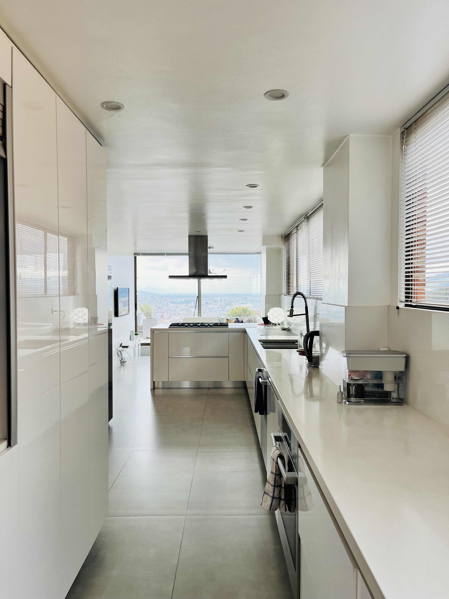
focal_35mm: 26
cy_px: 300
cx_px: 224
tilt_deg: -0.7
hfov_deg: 53.1
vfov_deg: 67.3
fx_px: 450
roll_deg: +0.5
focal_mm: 5.1
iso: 40
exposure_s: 1/203
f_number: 1.6
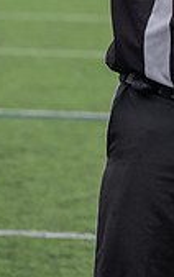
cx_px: 199
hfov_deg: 4.2
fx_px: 2369
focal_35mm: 313
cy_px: -119
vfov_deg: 6.6
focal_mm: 70
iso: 500
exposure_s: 1/1000
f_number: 2.8
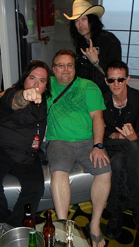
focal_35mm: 37
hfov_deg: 31.9
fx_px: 243
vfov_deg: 54.0
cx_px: 58
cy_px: 125
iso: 120
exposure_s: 1/30
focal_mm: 4.5
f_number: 2.5
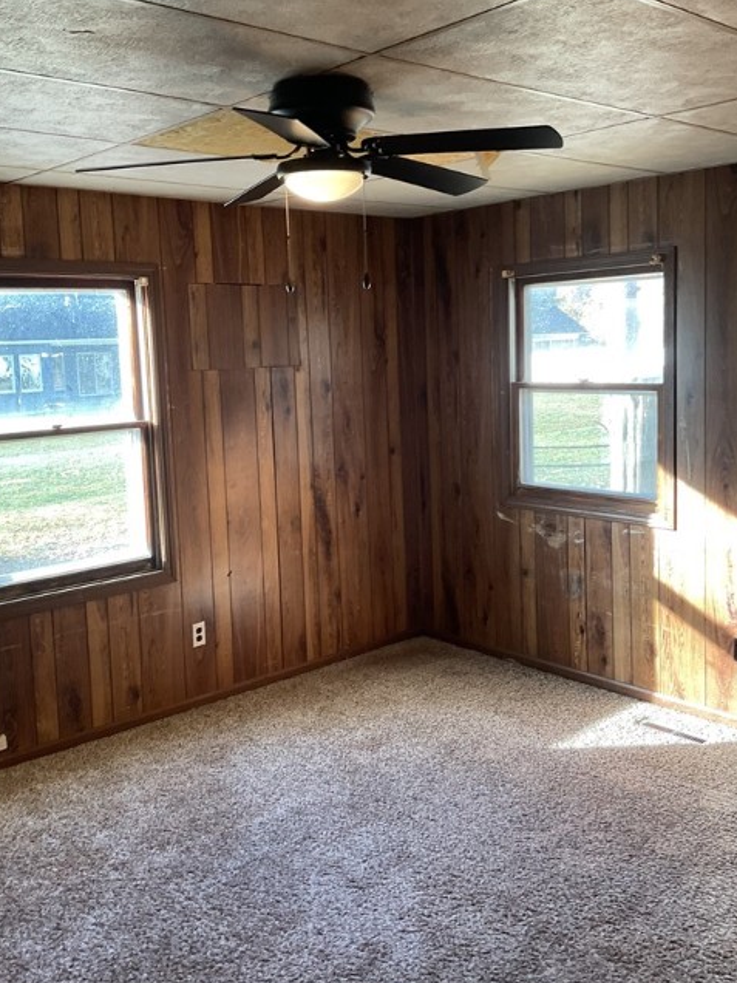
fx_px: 994
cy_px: 456
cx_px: 352
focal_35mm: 35
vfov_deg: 52.6
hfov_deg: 40.7
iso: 40
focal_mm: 3
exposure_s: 1/60
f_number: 1.8
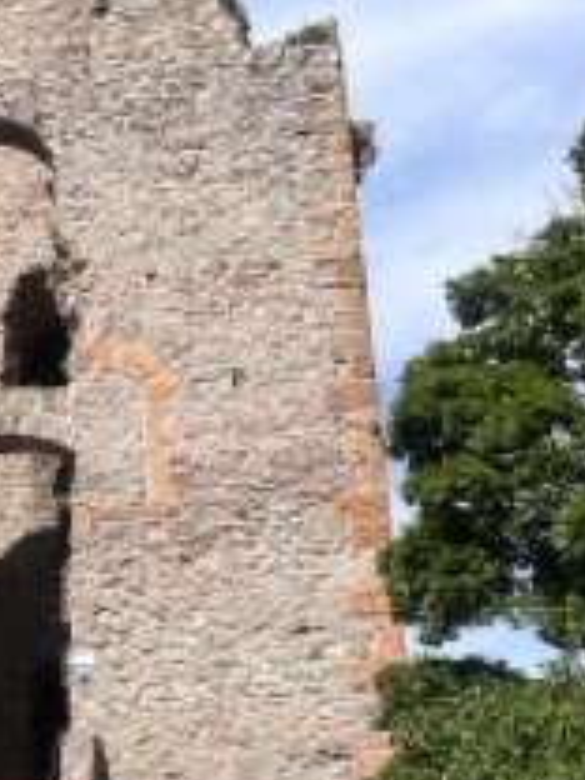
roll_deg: +1.7
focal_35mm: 80
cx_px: -86
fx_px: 1803
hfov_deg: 17.7
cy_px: 416
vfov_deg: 24.4
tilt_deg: +18.6
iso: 50
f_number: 1.6
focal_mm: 5.1
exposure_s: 1/3745
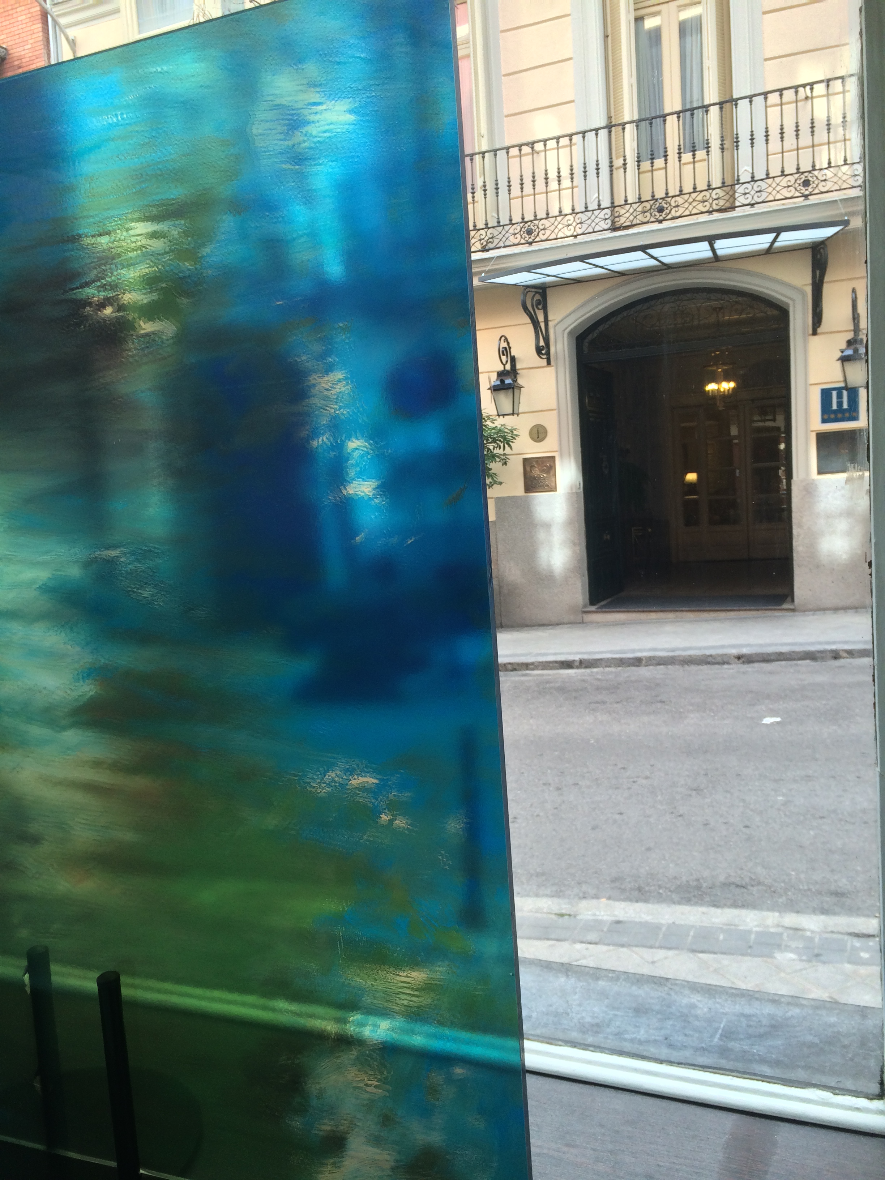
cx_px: 442
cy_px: 590
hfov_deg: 48.2
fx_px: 989
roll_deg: +4.9
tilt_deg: -10.5
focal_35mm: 29
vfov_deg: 61.7
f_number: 2.2
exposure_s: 1/100
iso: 50
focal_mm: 4.15
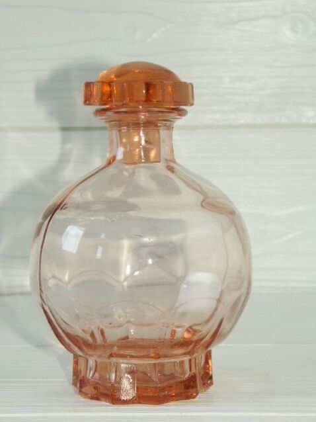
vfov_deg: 23.0
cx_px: 158
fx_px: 1035
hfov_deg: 17.4
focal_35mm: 85
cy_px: 211
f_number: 5.6
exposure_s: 1/80
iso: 200
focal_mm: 21.07
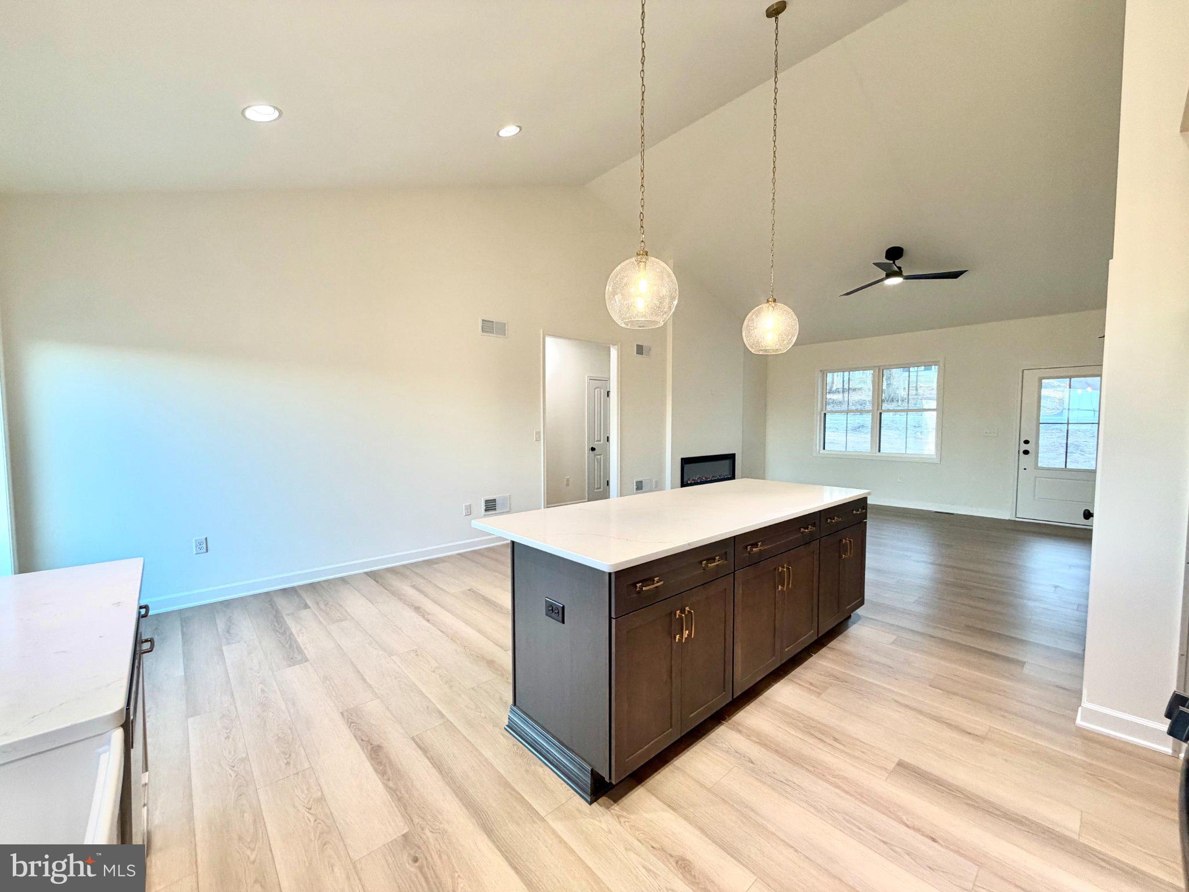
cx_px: 594
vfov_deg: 85.7
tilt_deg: -3.4
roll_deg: +0.1
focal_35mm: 14
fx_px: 481
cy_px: 446
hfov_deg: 102.1
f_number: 2.2
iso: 200
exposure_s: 1/120
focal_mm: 2.22
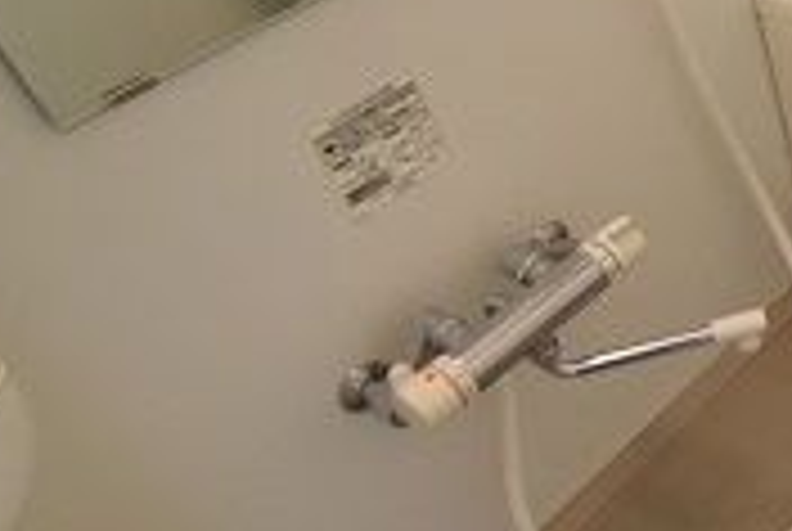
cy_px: 212
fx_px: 1124
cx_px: 1060
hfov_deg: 29.9
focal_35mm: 51
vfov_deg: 26.5
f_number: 5
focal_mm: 10
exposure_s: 1/100
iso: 3200
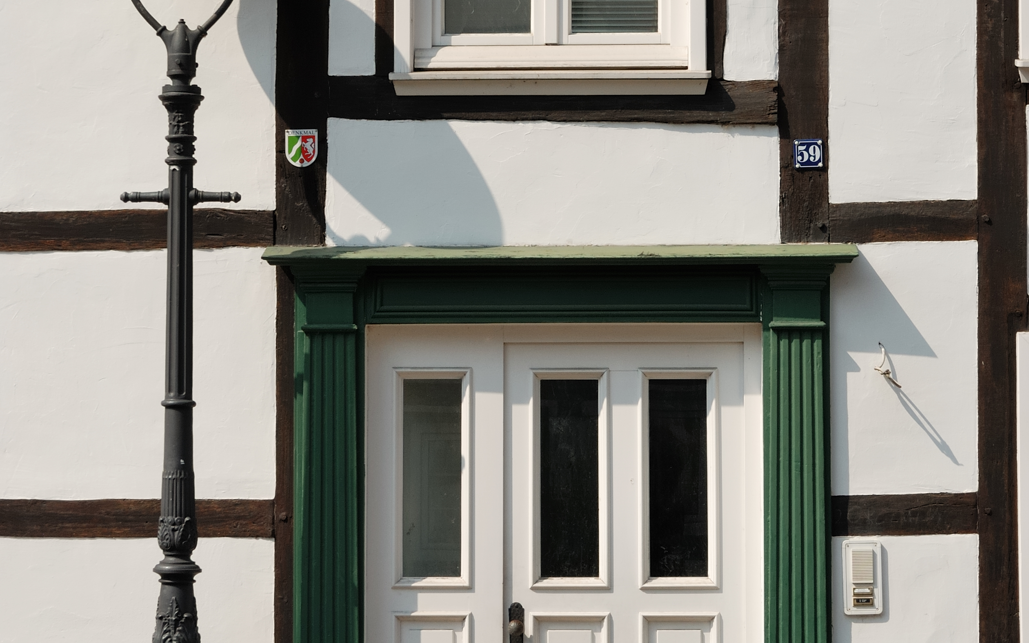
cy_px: 266
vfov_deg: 13.0
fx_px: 2833
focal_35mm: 101
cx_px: 513
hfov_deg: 20.6
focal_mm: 44
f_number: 10
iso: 250
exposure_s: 1/400
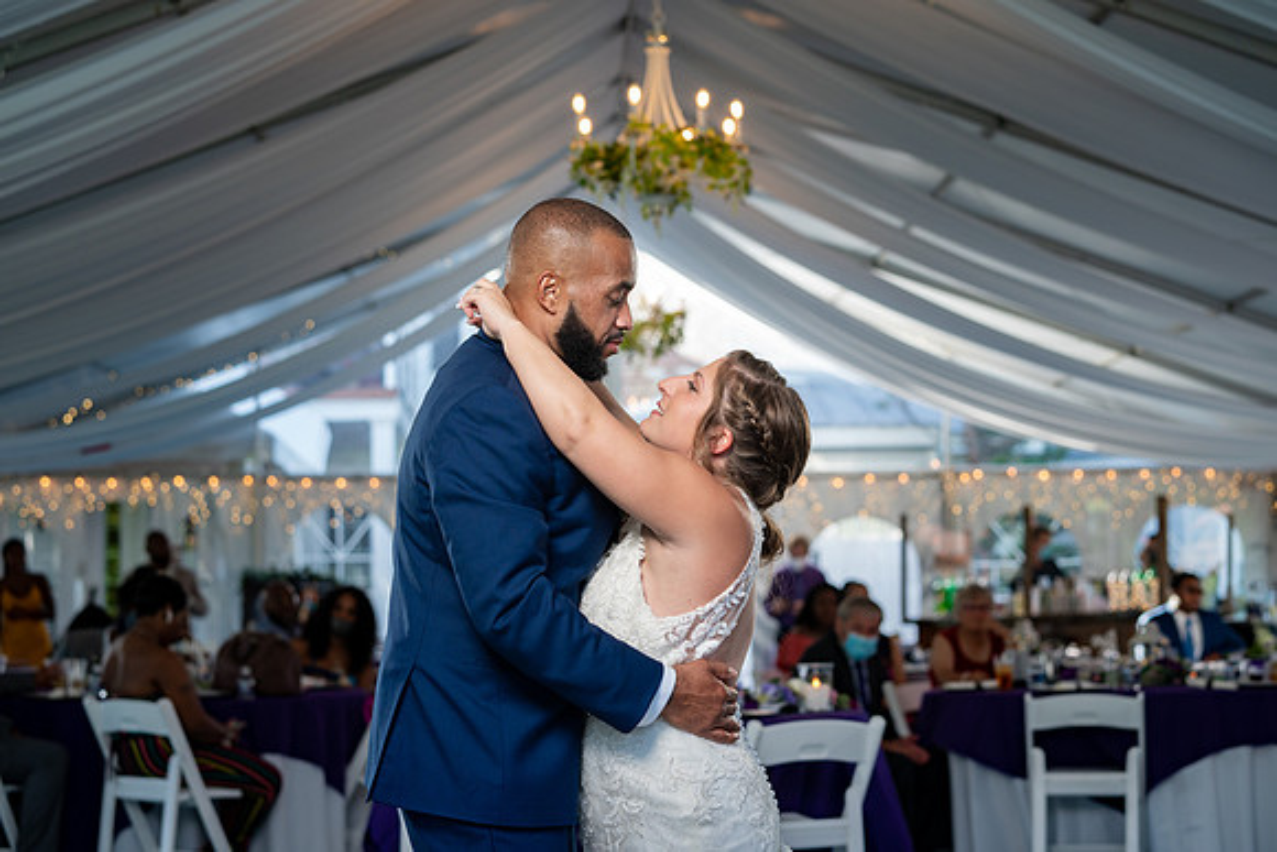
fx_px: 2495
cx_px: 638
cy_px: 426
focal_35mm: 70
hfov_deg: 28.7
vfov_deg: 19.4
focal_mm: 70
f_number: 4
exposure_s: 1/200
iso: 400
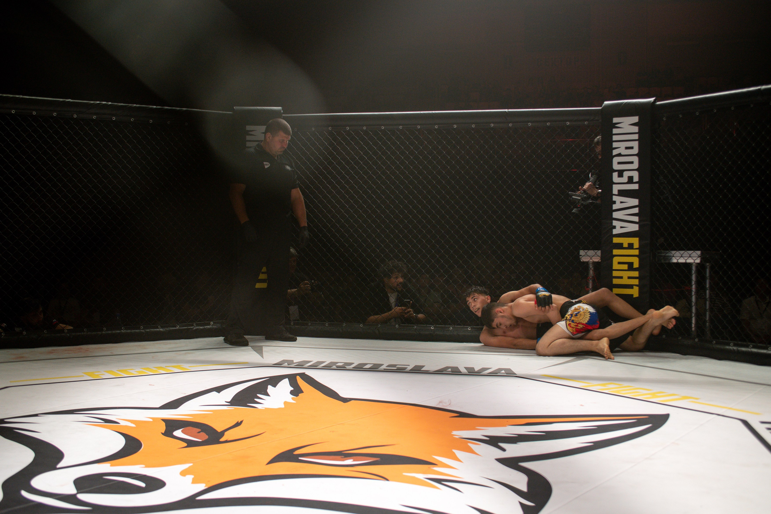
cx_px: 379
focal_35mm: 48
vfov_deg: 28.2
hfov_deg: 41.3
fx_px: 1023
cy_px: 241
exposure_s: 1/640
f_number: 4
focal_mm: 44
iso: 360
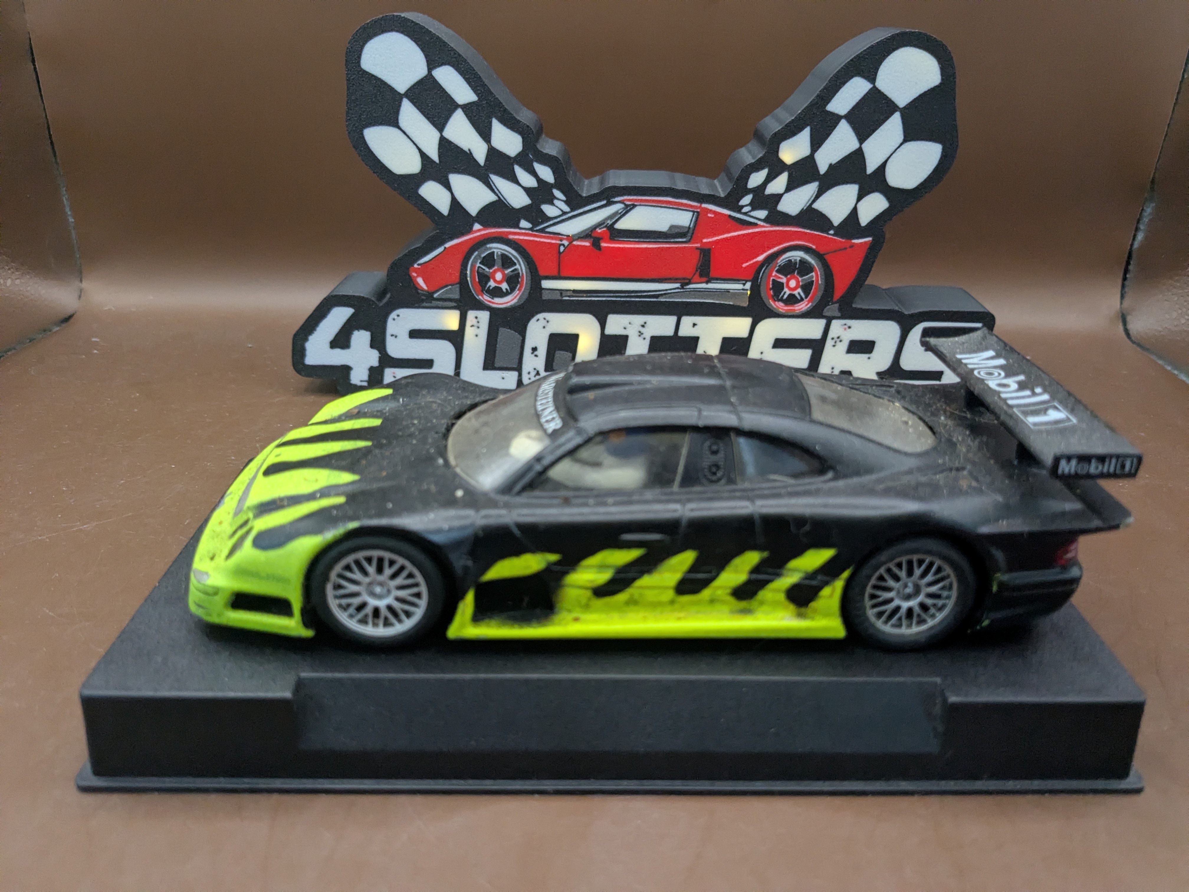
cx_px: 594
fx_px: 927
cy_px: 446
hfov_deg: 65.3
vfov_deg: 51.4
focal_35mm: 27
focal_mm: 4.38
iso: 678
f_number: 1.73
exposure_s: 1/99.9
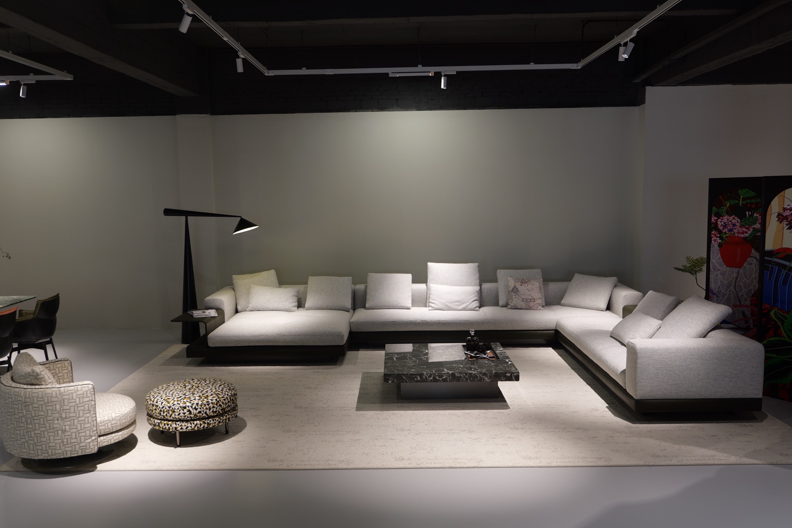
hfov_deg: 61.9
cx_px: 385
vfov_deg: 43.6
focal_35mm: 30
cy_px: 269
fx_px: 660
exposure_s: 1/30
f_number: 2.8
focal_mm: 29
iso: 200
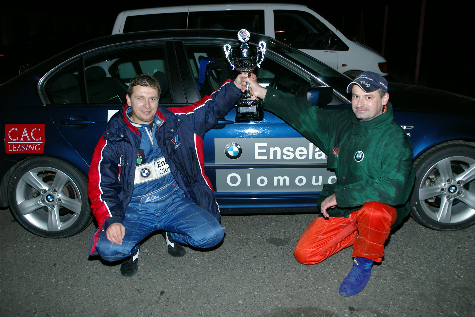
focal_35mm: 30
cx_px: 238
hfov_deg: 61.9
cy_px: 158
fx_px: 396
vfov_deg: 43.6
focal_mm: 20
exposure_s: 1/30
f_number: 4
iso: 400
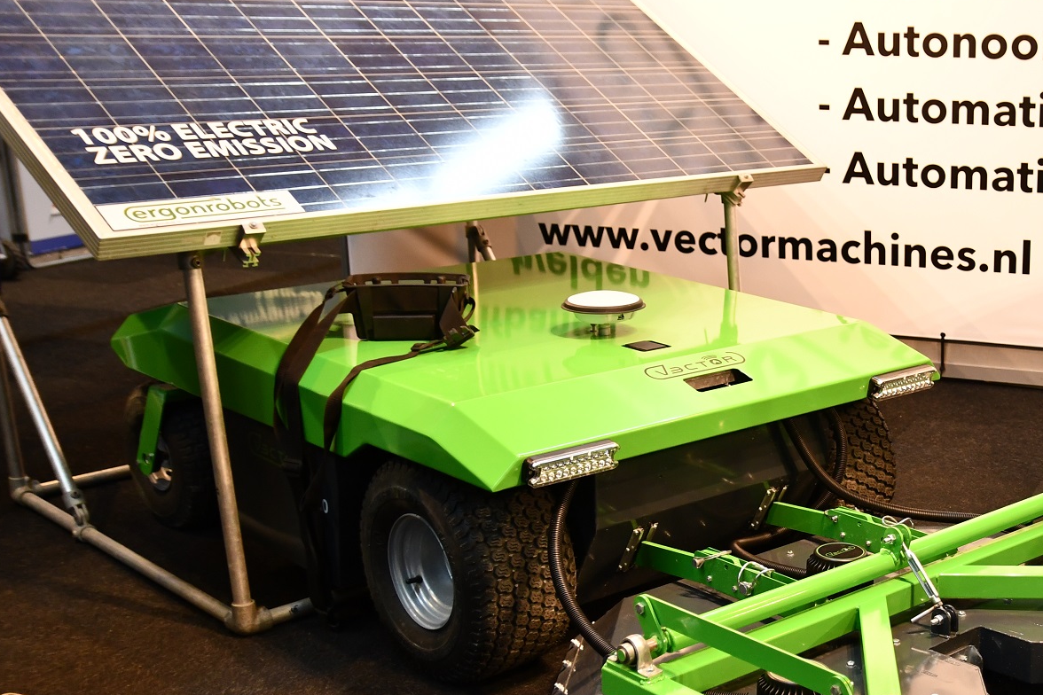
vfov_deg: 26.2
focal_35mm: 51
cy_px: 494
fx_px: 1477
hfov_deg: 37.2
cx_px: 867
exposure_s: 1/160
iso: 800
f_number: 2.8
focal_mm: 20
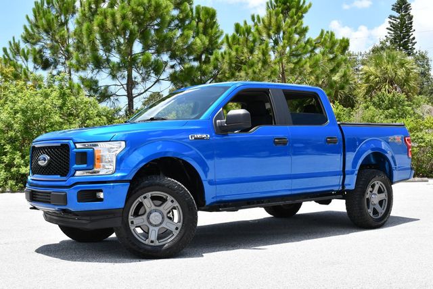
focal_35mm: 48
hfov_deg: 41.1
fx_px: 578
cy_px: 144
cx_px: 216
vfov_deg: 28.1
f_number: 8
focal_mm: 24
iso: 160
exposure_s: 1/250
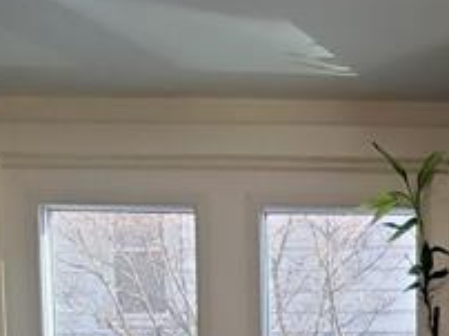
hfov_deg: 25.6
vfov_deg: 17.7
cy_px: 614
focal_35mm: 66
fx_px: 855
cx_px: 573
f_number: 2.2
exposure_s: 1/59
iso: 125
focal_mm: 1.8
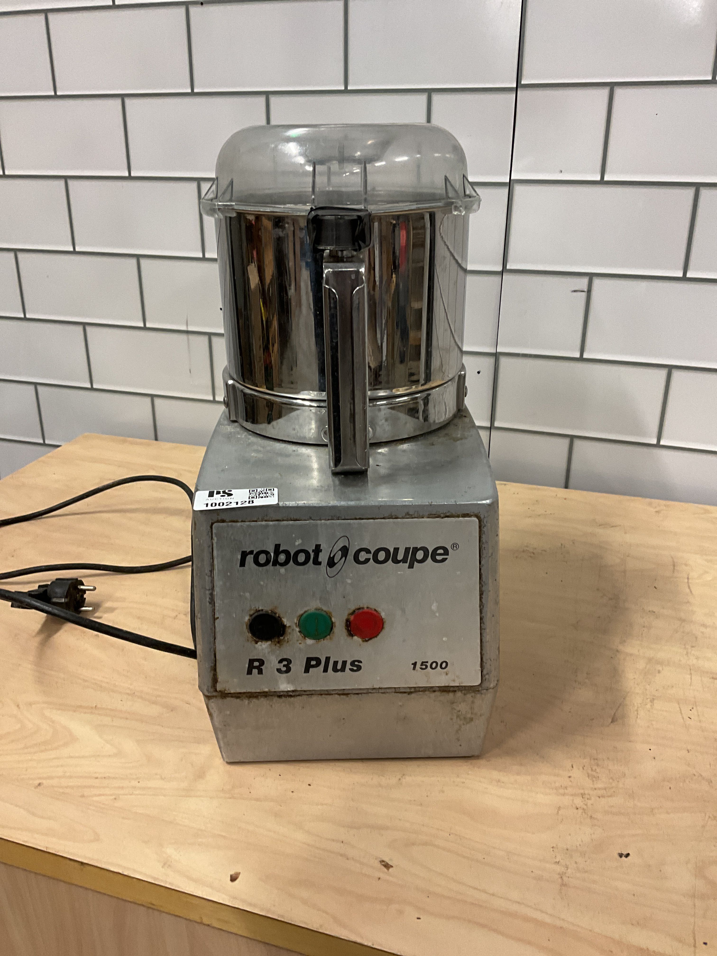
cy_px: 478
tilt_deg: -24.1
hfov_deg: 48.2
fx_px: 801
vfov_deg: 61.7
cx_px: 358
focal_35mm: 29
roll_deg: -0.7
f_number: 1.8
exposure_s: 1/50
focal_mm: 3
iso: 100
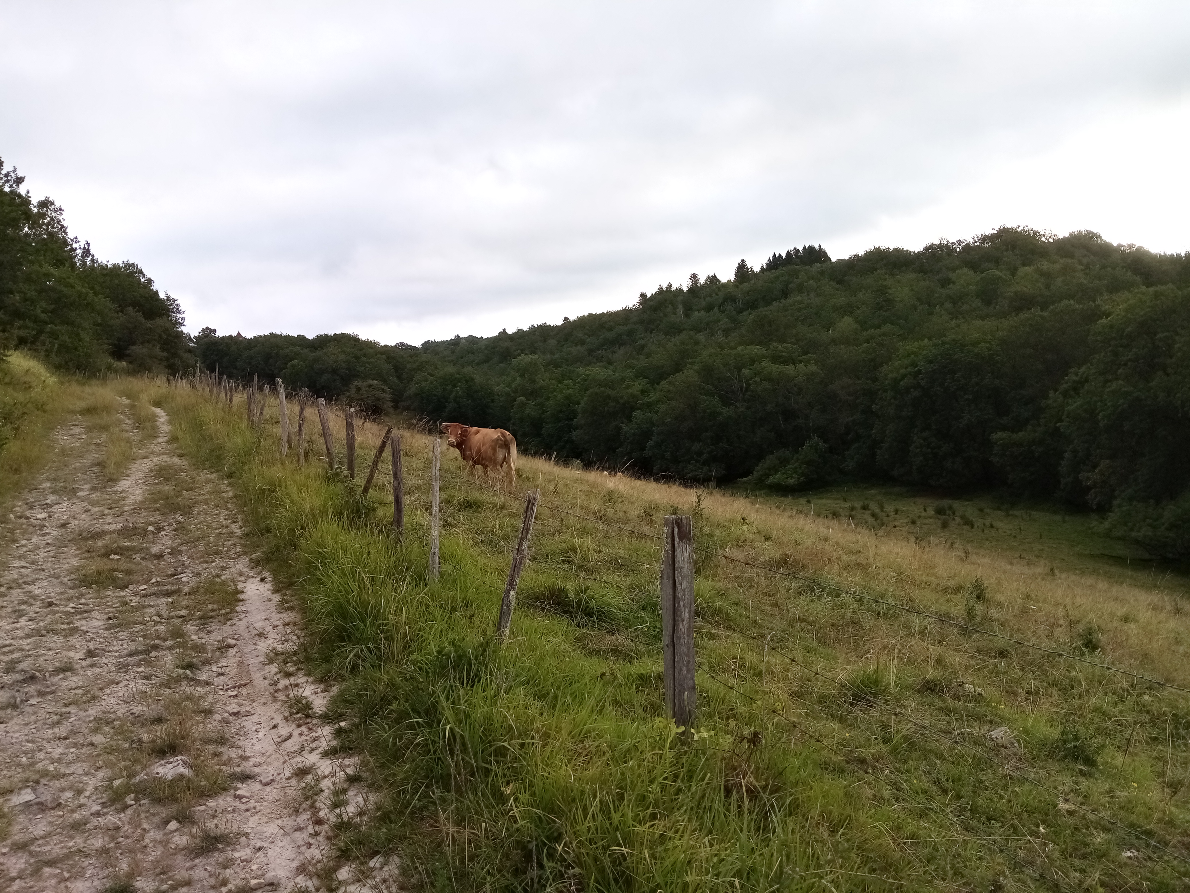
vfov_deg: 53.1
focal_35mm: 26
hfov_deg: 67.3
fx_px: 894
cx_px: 595
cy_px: 446
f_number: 1.8
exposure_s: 1/274
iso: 107
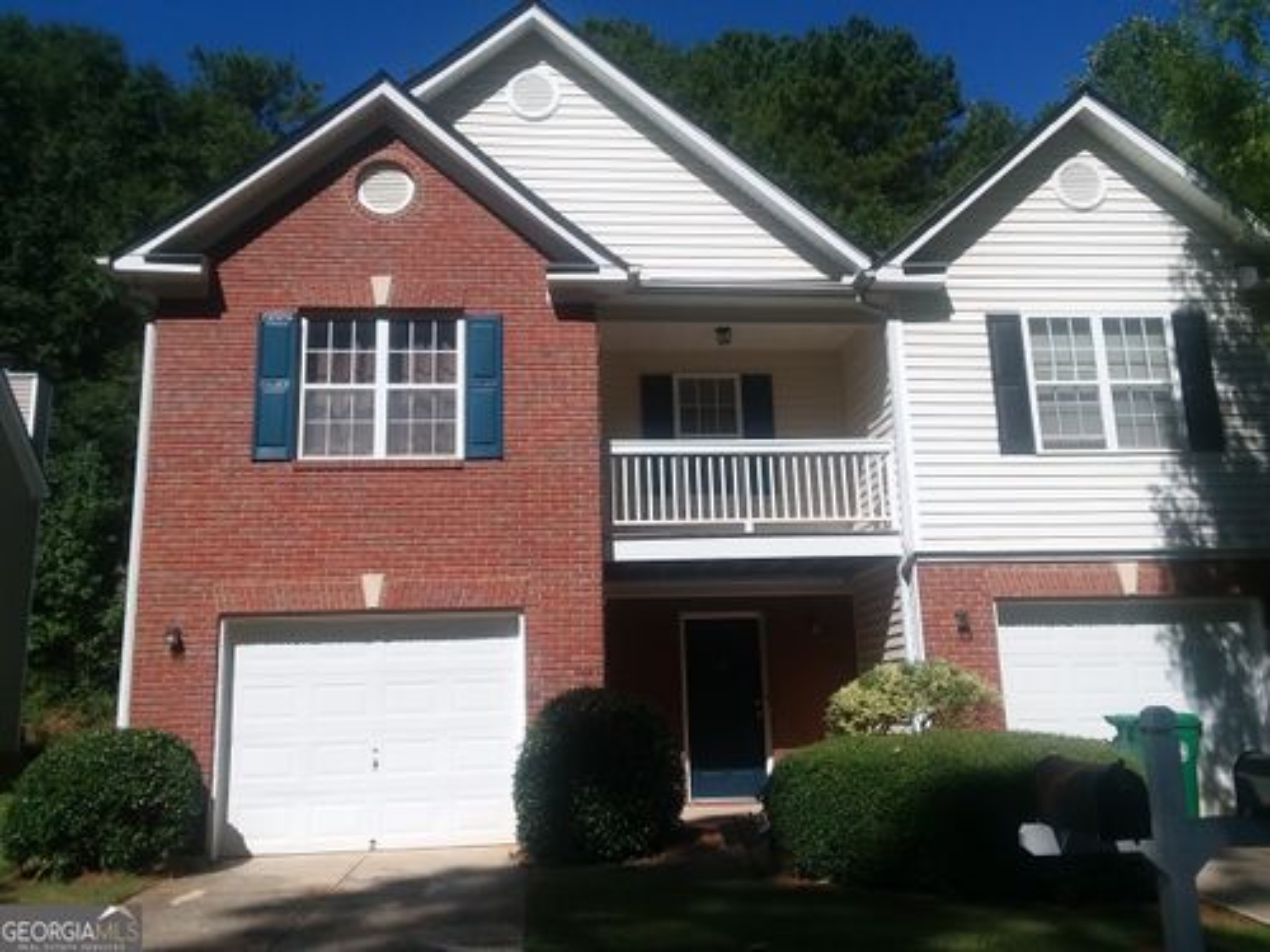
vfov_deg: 48.2
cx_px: 635
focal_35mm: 29
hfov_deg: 61.7
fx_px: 1064
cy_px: 476
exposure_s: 1/2355
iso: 40
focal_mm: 2.47
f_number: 1.9
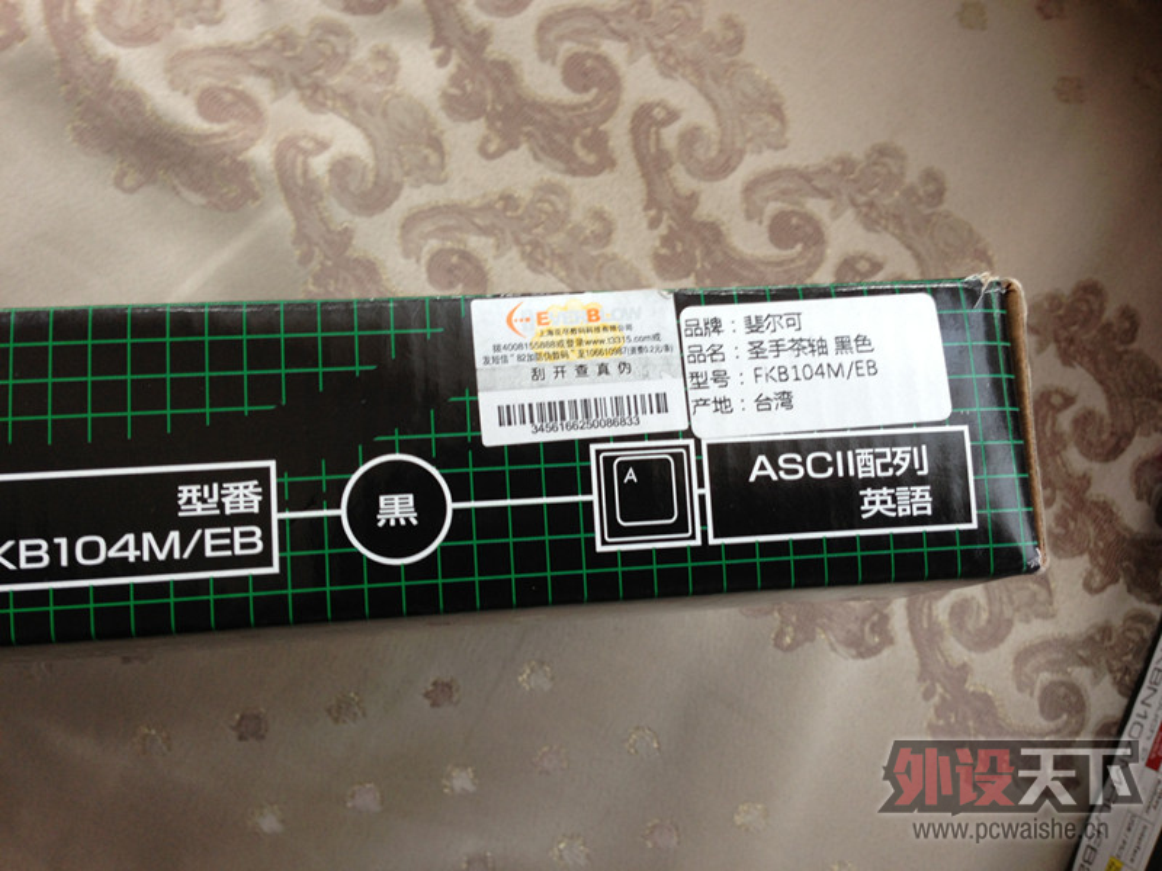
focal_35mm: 33
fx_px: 1108
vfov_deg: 42.9
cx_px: 581
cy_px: 436
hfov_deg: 55.4
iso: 50
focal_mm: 4.13
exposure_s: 1/30
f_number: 2.4
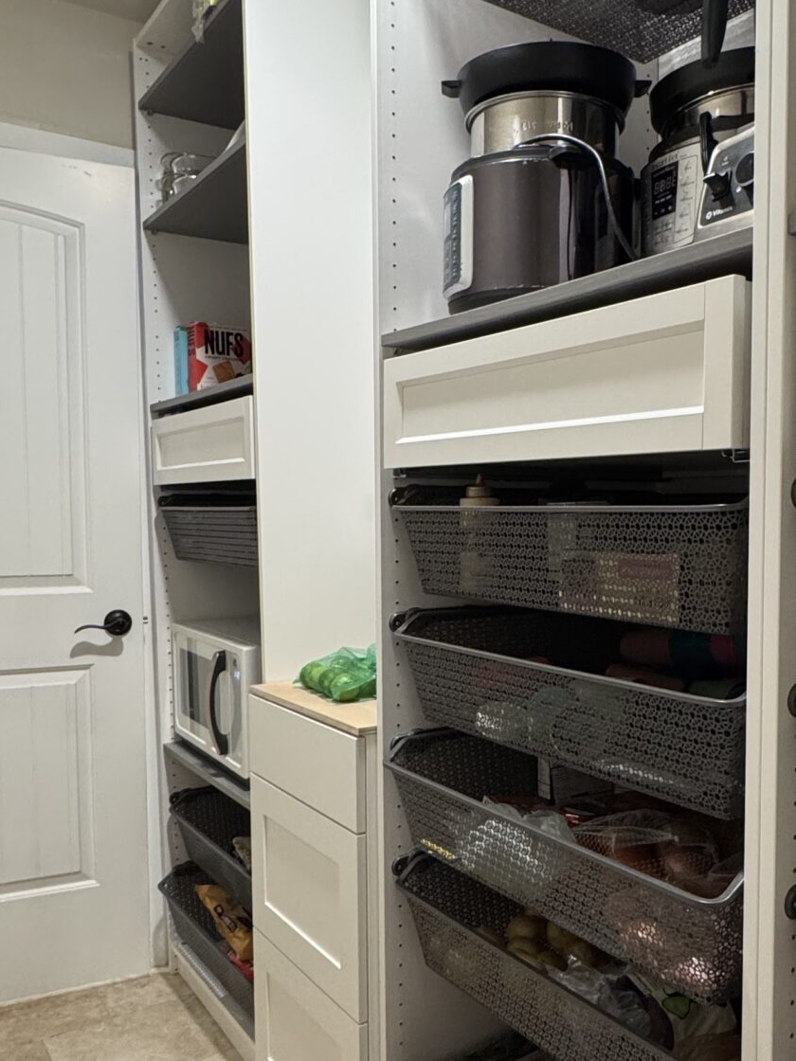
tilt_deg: -2.8
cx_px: 530
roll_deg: +0.2
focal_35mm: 32
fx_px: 981
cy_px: 571
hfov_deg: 43.5
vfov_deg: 56.8
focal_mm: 2.22
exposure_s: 1/60
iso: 400
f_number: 2.2
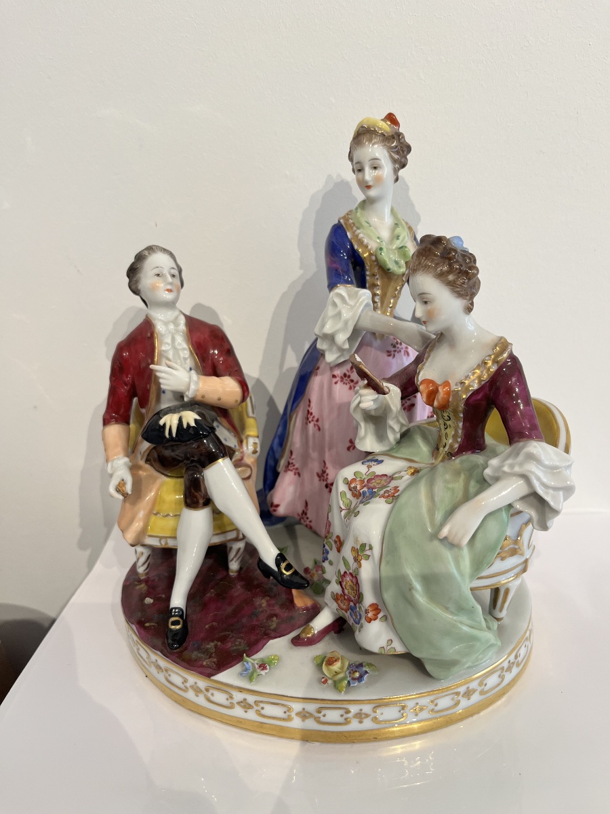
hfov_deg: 53.1
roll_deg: +4.2
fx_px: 611
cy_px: 407
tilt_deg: -23.4
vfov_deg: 67.3
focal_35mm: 26
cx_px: 305
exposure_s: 1/100
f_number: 1.6
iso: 125
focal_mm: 5.1
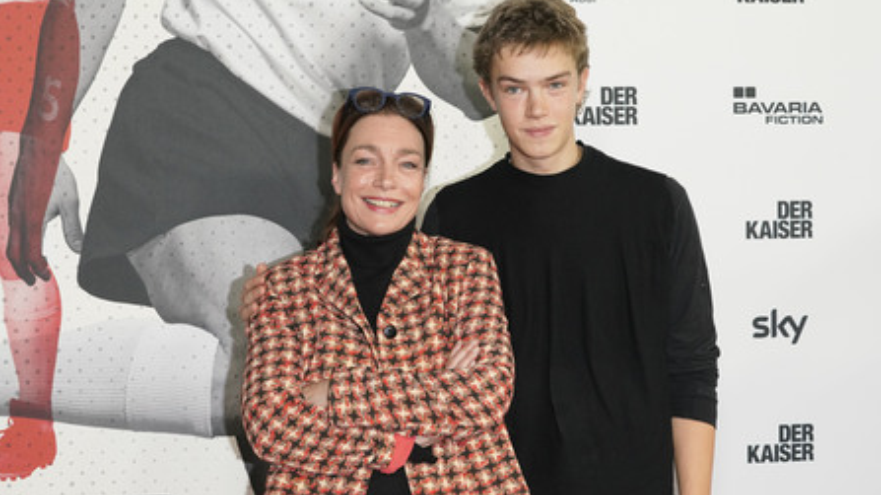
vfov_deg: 16.3
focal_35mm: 74
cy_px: 270
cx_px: 442
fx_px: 1728
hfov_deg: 28.6
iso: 2500
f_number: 8
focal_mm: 70
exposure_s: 1/250
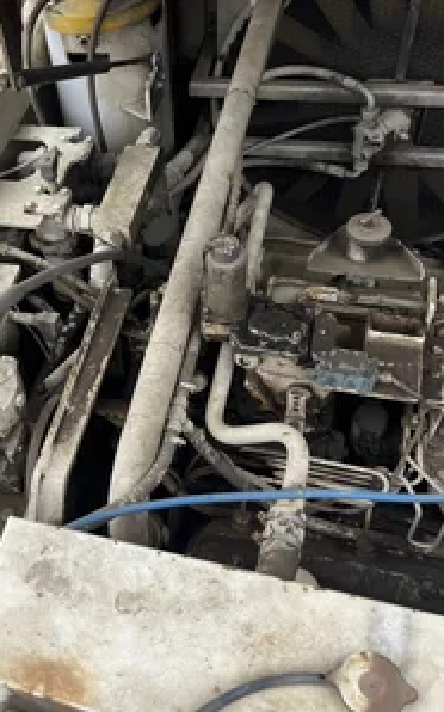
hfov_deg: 33.3
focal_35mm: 37
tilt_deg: -50.2
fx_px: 717
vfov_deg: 52.8
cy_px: 356
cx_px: 84
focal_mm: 5.1
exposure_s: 1/891
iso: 50
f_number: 1.6
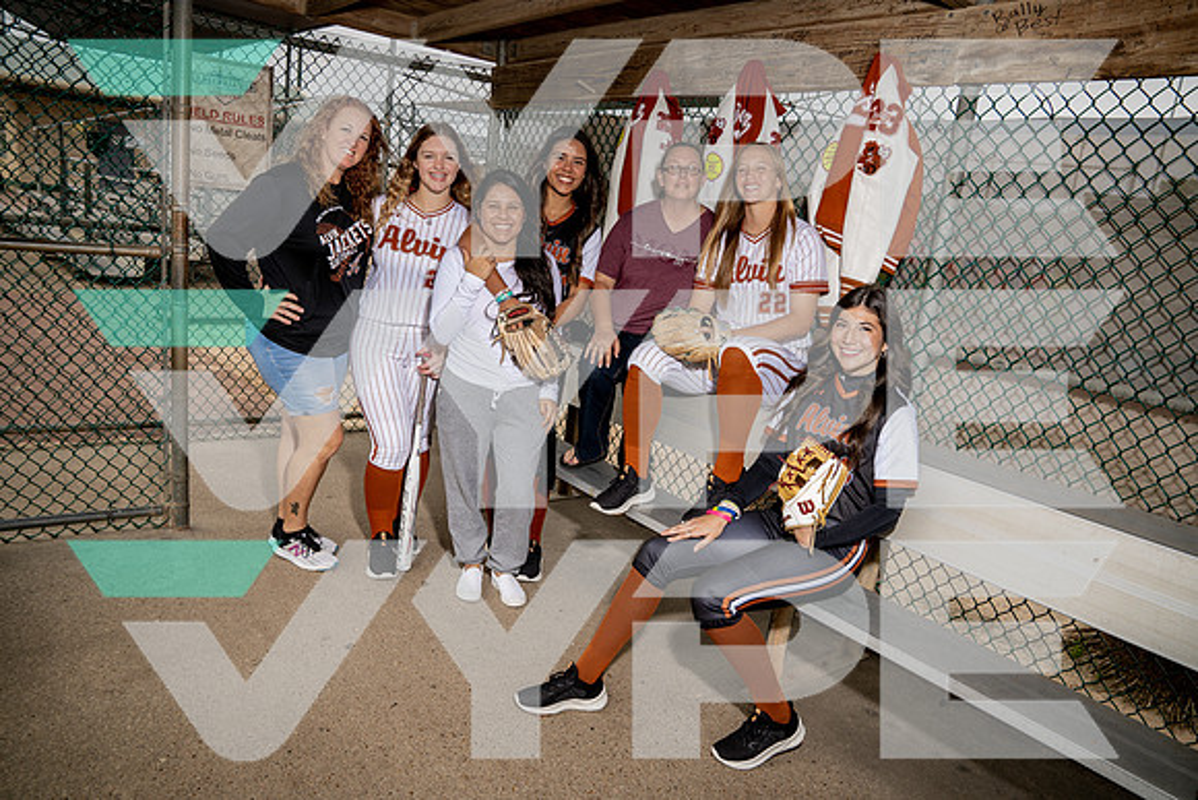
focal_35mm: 24
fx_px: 799
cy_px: 400
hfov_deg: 73.7
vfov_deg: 53.2
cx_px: 599
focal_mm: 24
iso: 100
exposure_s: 1/250
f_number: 8
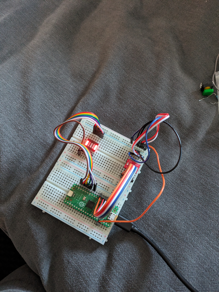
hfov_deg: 54.9
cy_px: 146
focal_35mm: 25
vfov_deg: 69.4
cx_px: 110
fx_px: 211
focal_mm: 5.43
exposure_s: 1/25
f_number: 1.89
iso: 625
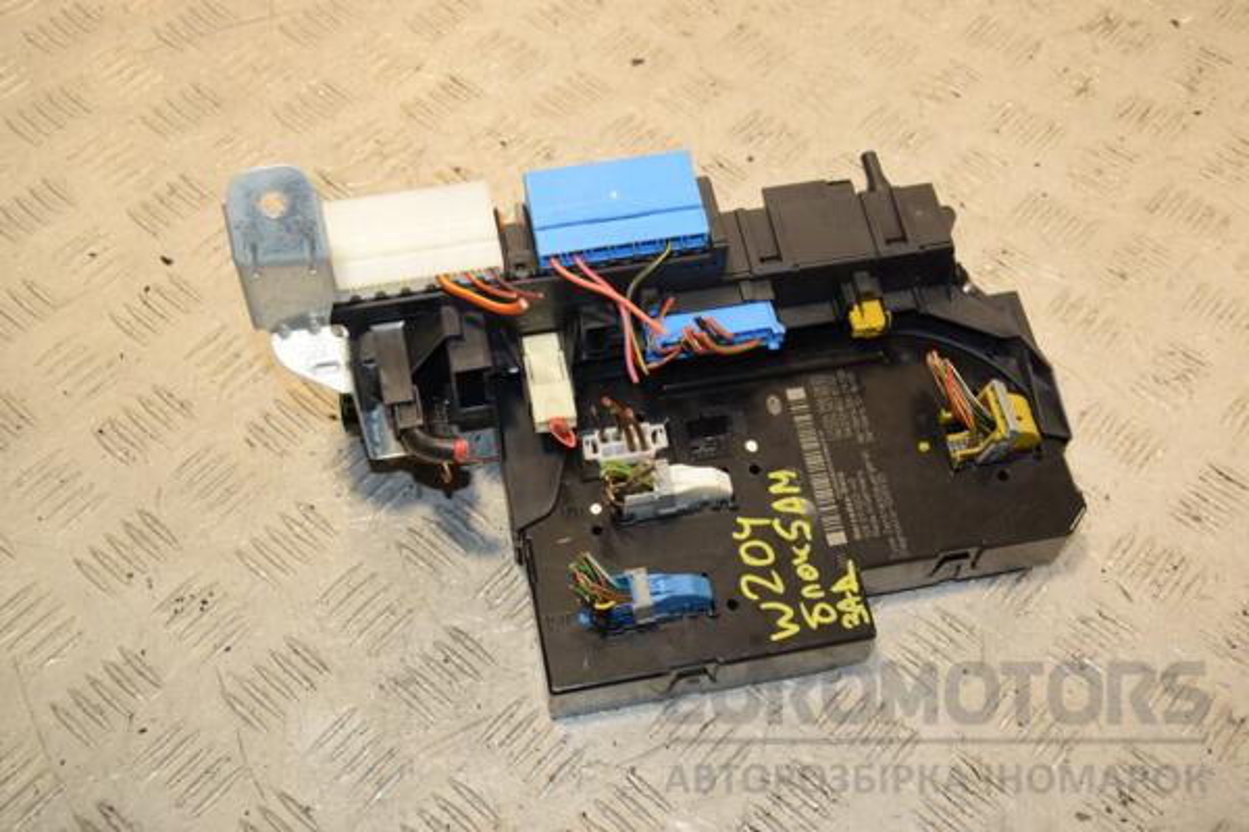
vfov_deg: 29.9
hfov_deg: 43.6
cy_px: 416
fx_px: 1561
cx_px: 624
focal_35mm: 45
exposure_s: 1/200
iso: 800
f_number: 7.1
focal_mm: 30
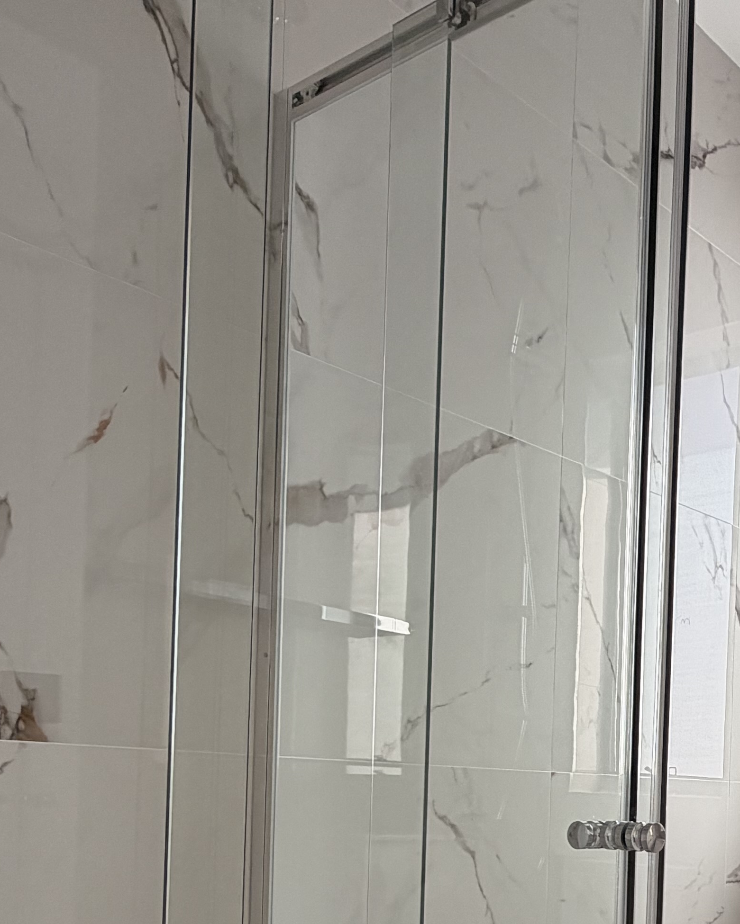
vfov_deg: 42.5
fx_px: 1095
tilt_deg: -0.4
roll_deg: -1.5
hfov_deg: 34.4
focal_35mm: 40
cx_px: 718
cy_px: 810
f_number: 2.2
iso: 100
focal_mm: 2.22
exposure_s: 1/121
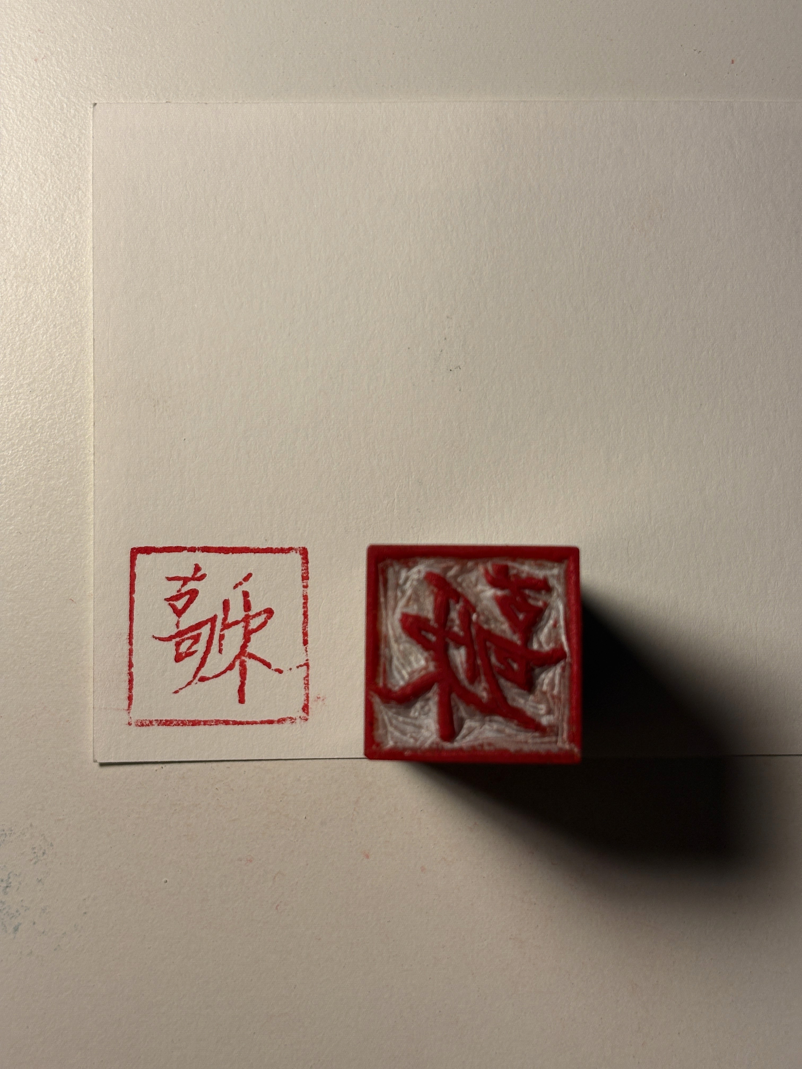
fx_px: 1606
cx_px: 401
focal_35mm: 52
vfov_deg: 36.8
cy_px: 534
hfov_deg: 28.0
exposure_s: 1/122
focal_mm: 5.96
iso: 32
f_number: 1.6
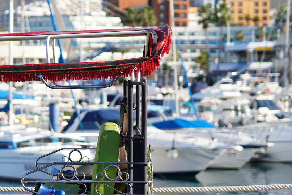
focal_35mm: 150
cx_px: -133
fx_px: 1217
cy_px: 86
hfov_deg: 13.0
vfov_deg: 9.2
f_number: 2
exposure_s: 1/2500
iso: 100
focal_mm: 50
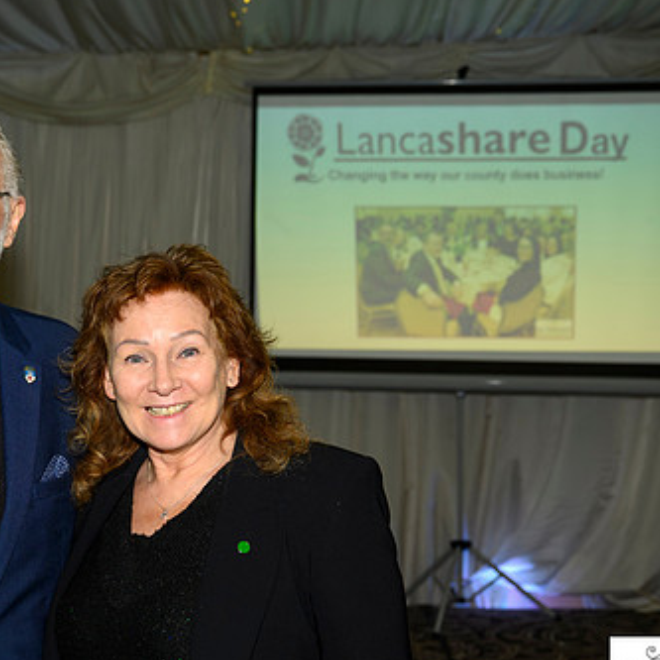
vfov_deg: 27.2
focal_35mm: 63
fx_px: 1359
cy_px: 402
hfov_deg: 27.2
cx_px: 227
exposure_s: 1/160
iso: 1250
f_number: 4
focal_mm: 38
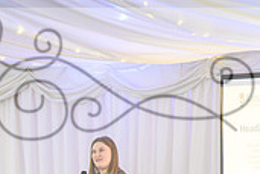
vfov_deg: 5.1
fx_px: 1935
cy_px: 281
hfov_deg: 7.6
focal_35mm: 268
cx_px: -9
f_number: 2.8
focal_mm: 79
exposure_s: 1/200
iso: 12800
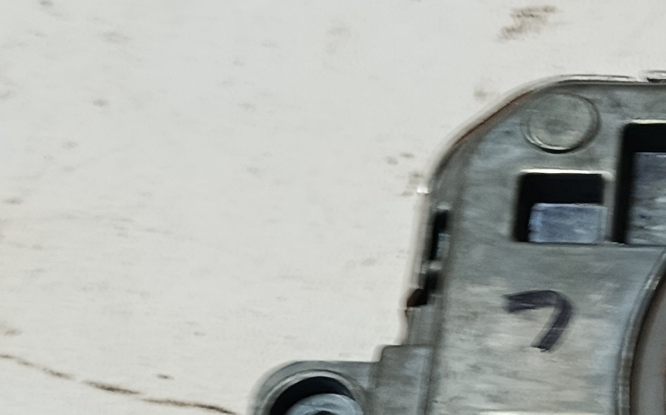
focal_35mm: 109
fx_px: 1978
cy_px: 249
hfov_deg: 18.4
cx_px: 730
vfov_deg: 12.0
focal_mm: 5.24
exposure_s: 1/120
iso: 195
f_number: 1.7
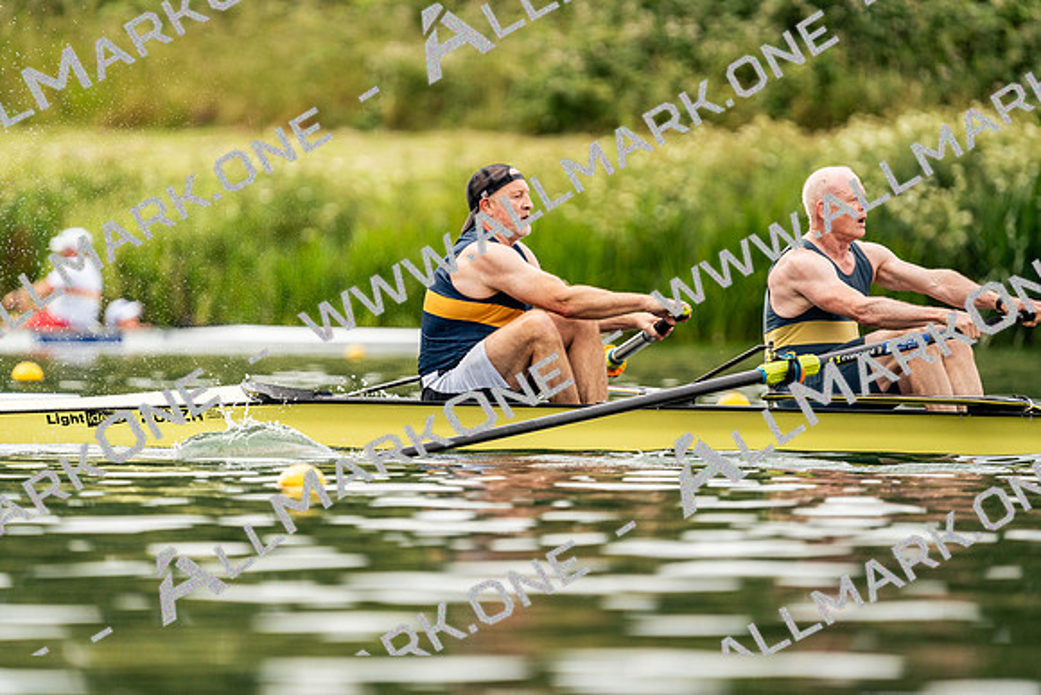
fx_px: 16515
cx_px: 520
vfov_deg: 2.4
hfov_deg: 3.6
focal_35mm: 571
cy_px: 348
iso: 640
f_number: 6.3
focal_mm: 571
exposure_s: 1/2000
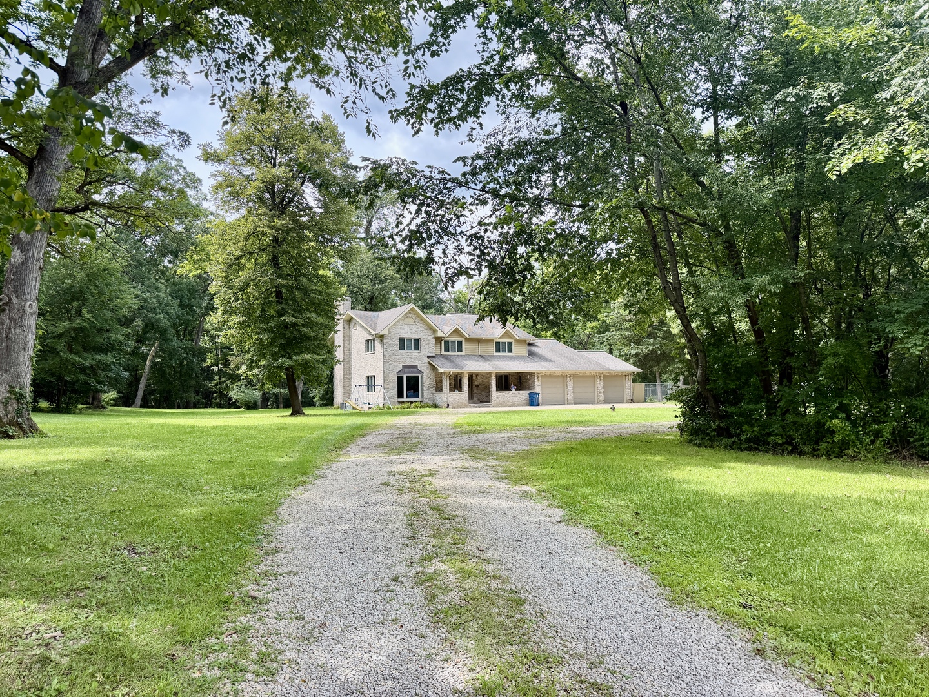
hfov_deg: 71.6
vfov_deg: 56.8
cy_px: 348
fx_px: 644
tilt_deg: +4.3
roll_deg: +1.1
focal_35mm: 24
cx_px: 464
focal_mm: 6.76
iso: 100
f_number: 1.78
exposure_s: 1/1230
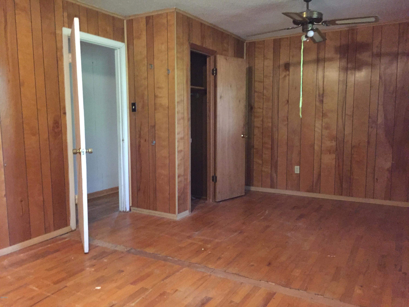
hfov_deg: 61.7
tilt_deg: -5.8
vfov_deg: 48.2
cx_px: 204
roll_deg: +0.3
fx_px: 343
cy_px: 154
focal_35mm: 29
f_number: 2.2
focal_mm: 4.15
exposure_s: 1/15
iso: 400
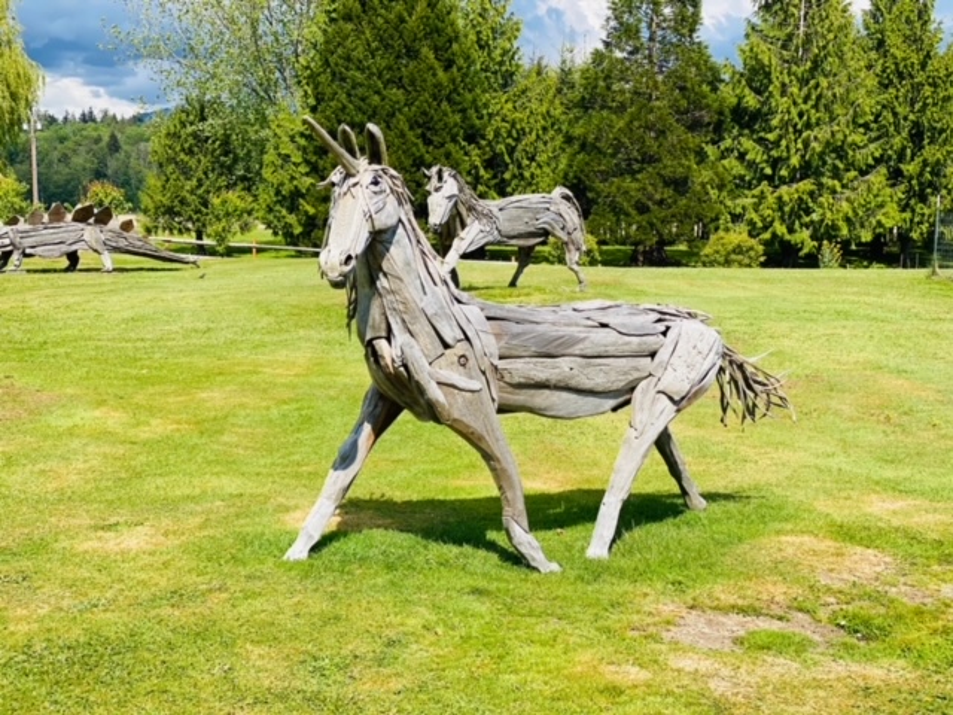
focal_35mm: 52
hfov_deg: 36.8
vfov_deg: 28.0
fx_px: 1432
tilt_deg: -4.9
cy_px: 358
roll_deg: -0.8
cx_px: 476
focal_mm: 6
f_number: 2
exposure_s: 1/1332
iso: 20
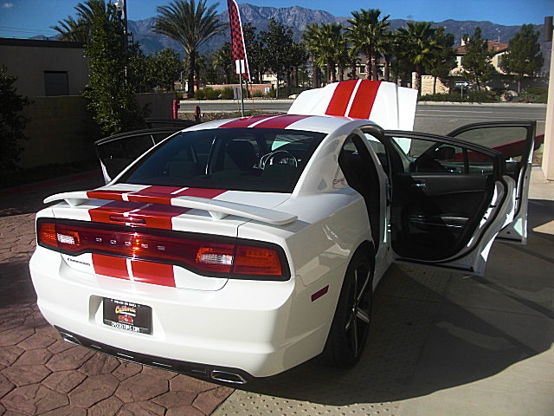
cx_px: 277
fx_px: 576
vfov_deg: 39.7
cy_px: 208
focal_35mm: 36
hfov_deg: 51.4
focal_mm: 6.3
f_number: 7.9
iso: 50
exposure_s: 1/200
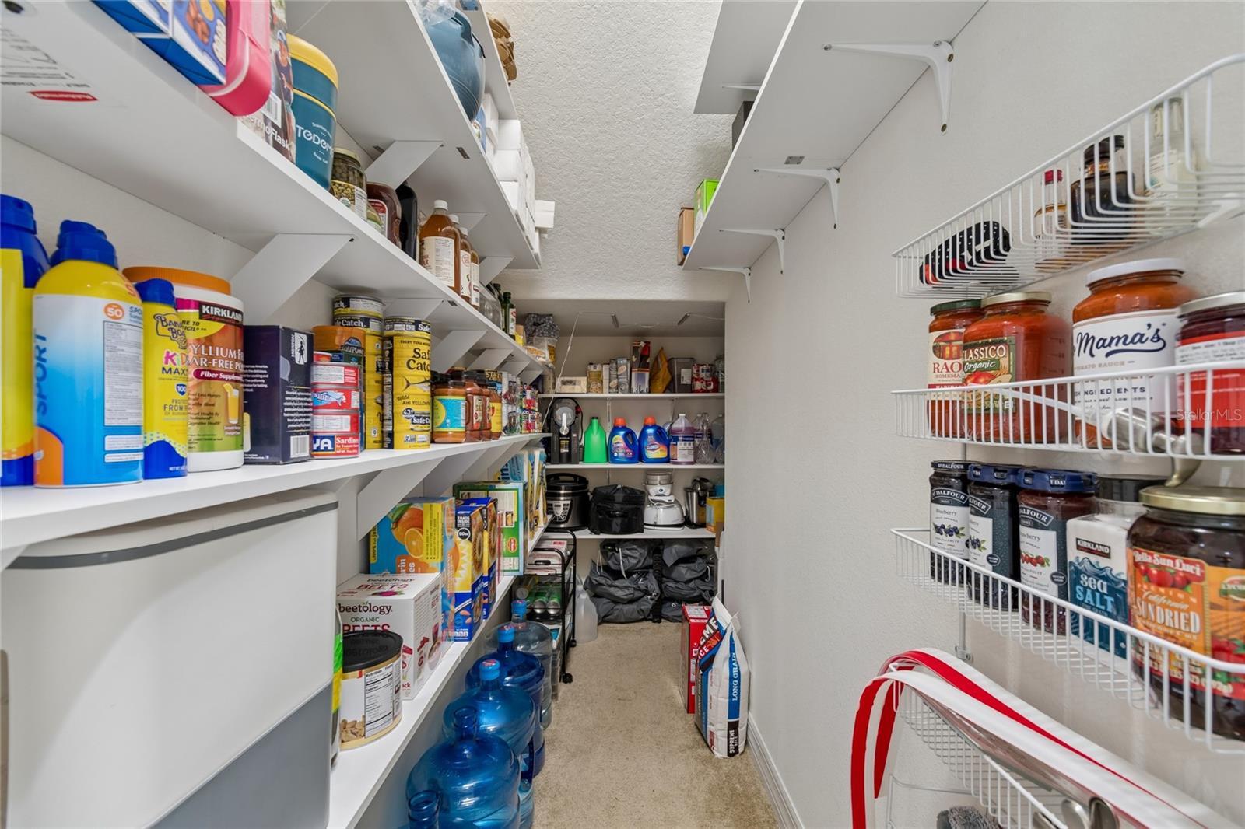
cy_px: 414
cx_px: 622
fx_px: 519
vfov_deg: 77.3
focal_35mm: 15
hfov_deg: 100.4
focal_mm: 10
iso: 100
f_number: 7.1
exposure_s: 1
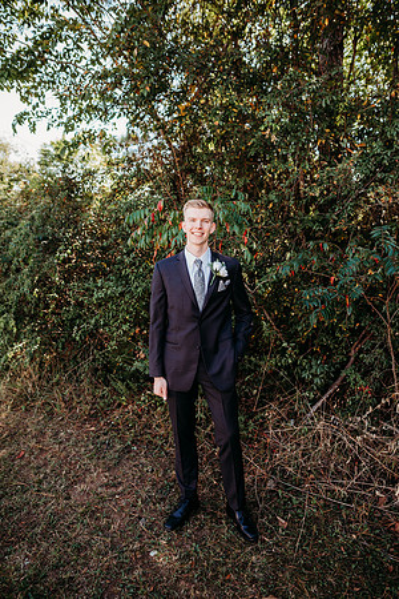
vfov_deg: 73.7
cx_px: 200
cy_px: 300
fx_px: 399
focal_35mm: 24
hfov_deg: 53.1
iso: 200
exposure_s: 1/400
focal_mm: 24
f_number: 2.8
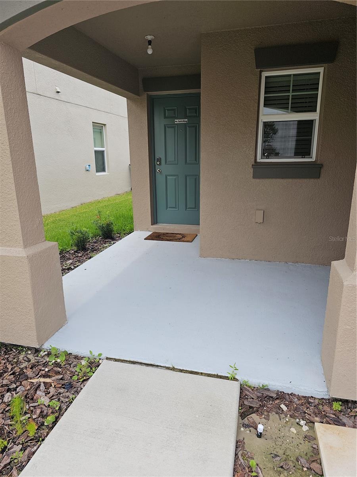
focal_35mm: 23
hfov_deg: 58.9
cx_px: 178
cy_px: 238
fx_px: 316
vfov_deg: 73.9
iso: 10
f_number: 1.7
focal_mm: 6.3
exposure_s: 1/298
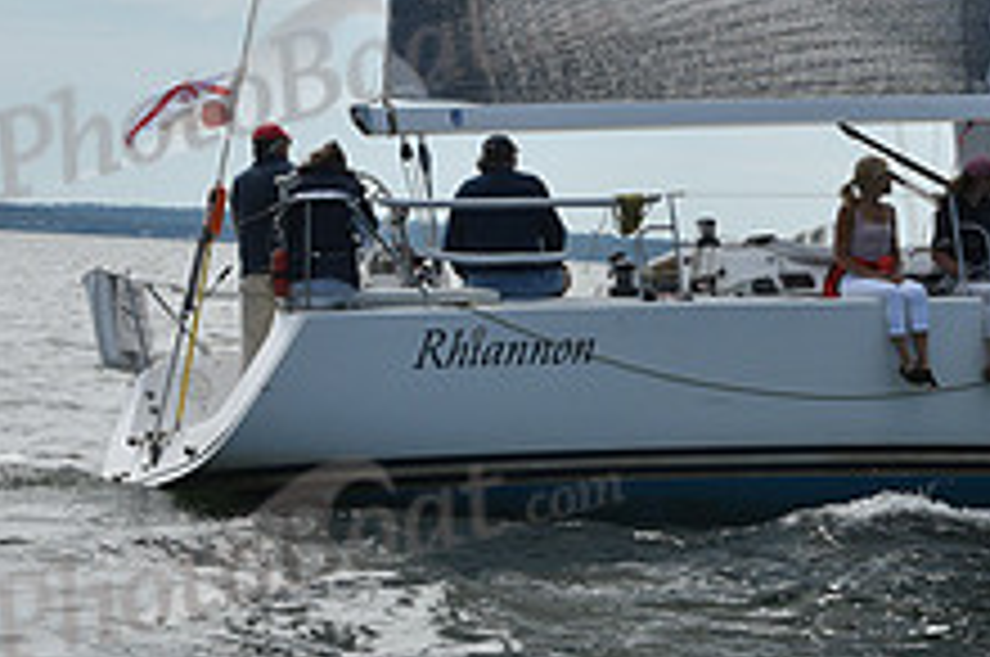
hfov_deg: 11.1
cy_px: 254
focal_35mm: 185
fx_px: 5080
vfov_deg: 7.4
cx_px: 860
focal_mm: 70
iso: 320
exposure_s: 1/1000
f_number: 11
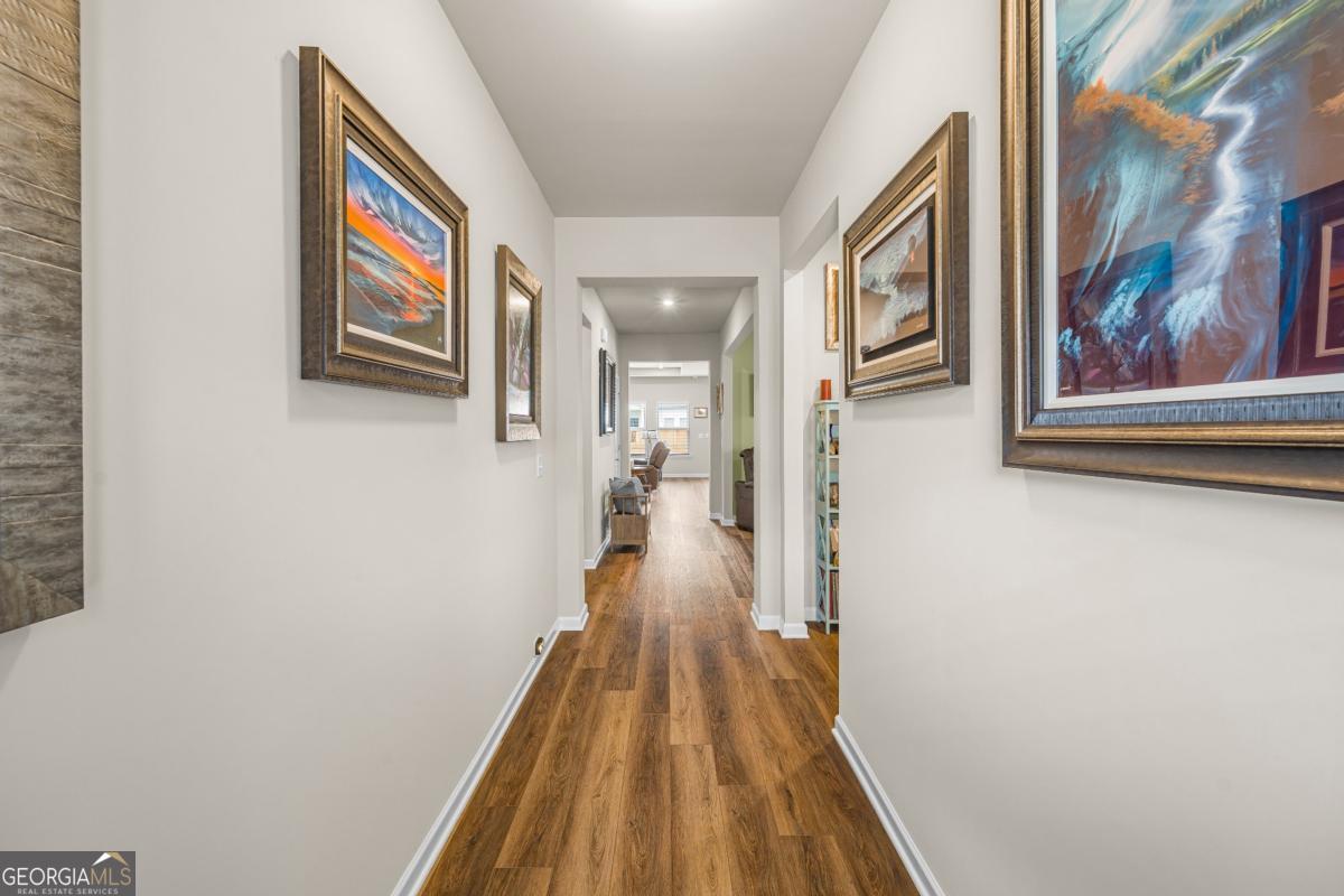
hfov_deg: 96.7
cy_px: 448
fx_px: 597
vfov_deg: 73.7
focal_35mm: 16
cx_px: 672
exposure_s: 1.6
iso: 320
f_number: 8
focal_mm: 16
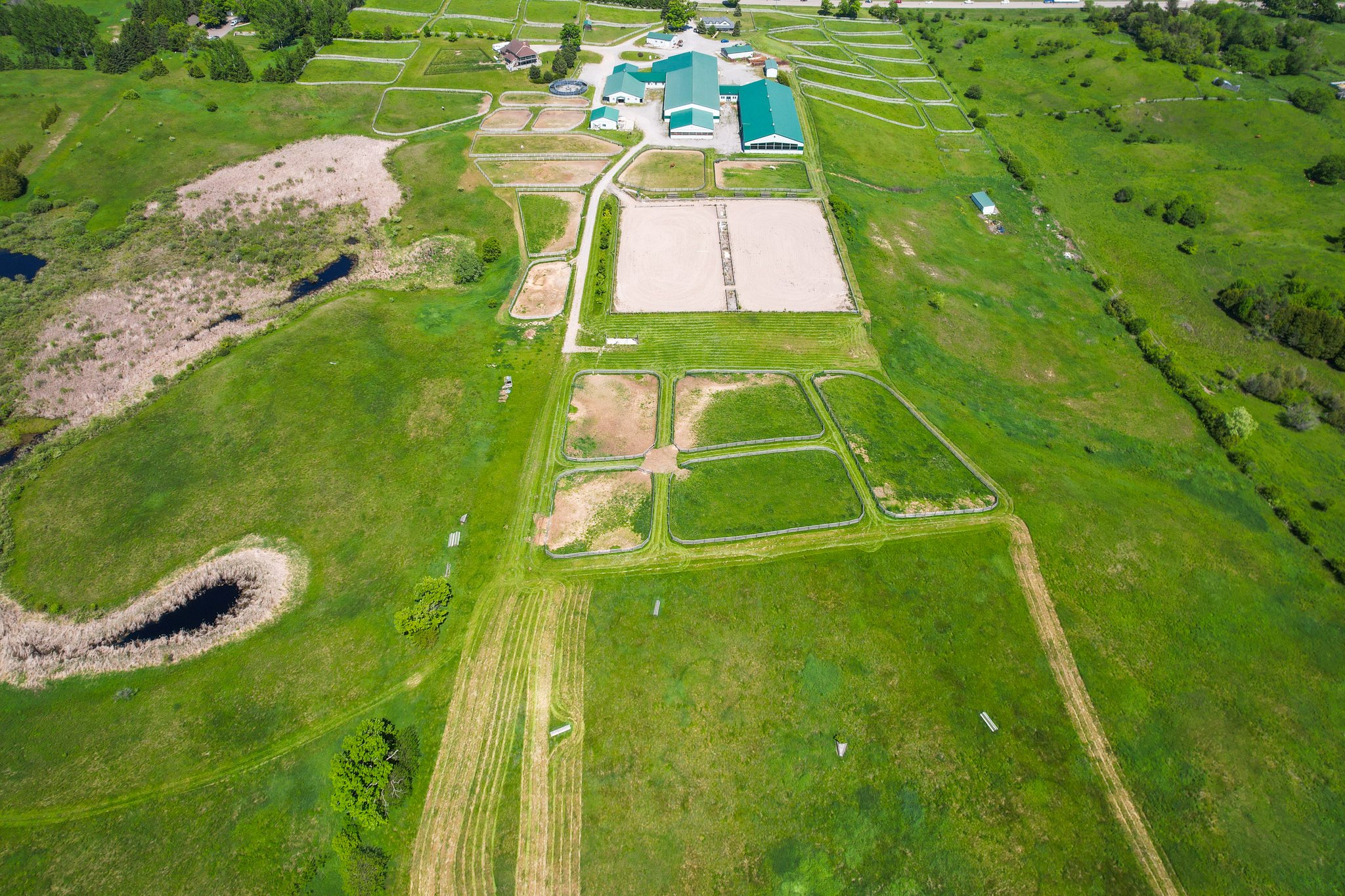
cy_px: 448
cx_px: 672
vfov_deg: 57.2
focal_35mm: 22
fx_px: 822
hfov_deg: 78.6
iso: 100
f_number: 2.8
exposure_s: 1/1600
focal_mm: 8.38
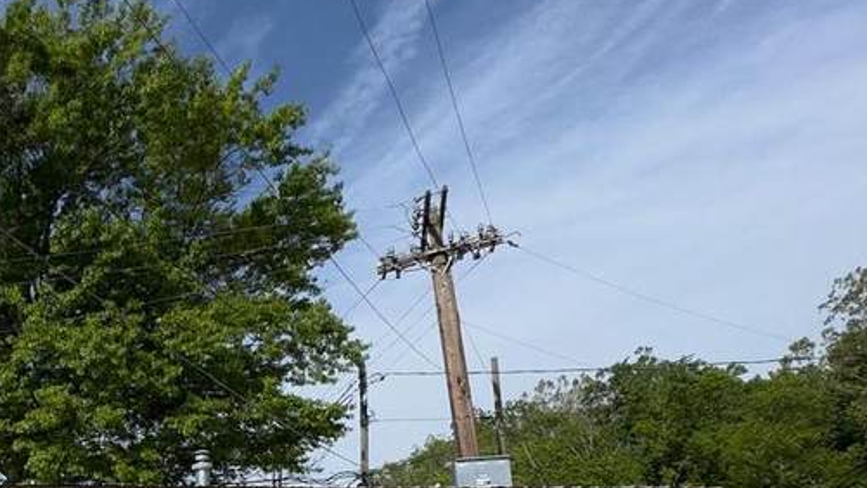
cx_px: -61
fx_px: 897
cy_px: 585
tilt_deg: +3.9
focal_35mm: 39
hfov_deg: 42.1
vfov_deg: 26.9
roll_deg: +0.5
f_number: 2.2
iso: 50
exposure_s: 1/3390
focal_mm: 2.22
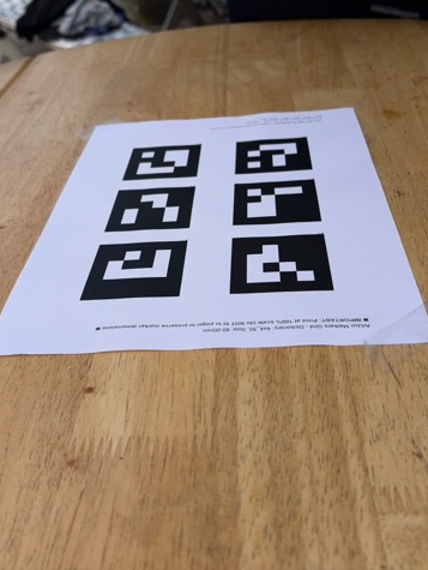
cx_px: 215
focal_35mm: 35
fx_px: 576
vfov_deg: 52.6
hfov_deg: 40.7
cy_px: 283
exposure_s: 1/2985
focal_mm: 5.96
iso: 50
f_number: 1.6
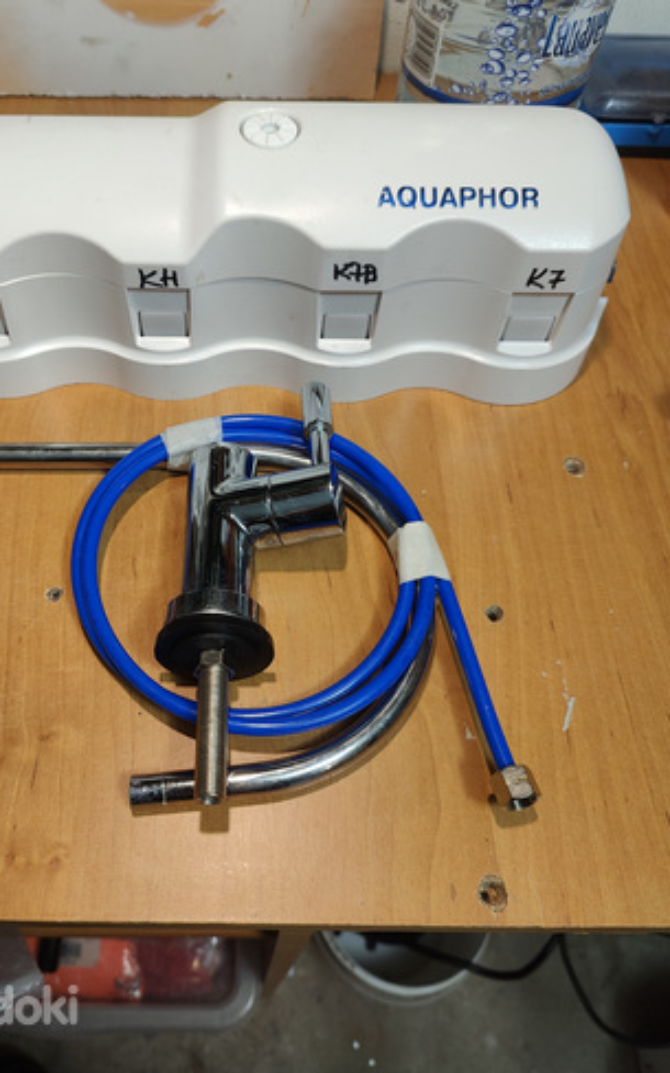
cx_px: 272
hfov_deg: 49.0
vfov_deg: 72.5
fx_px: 730
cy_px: 532
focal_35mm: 25
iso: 160
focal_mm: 6.06
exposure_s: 1/100
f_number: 1.8
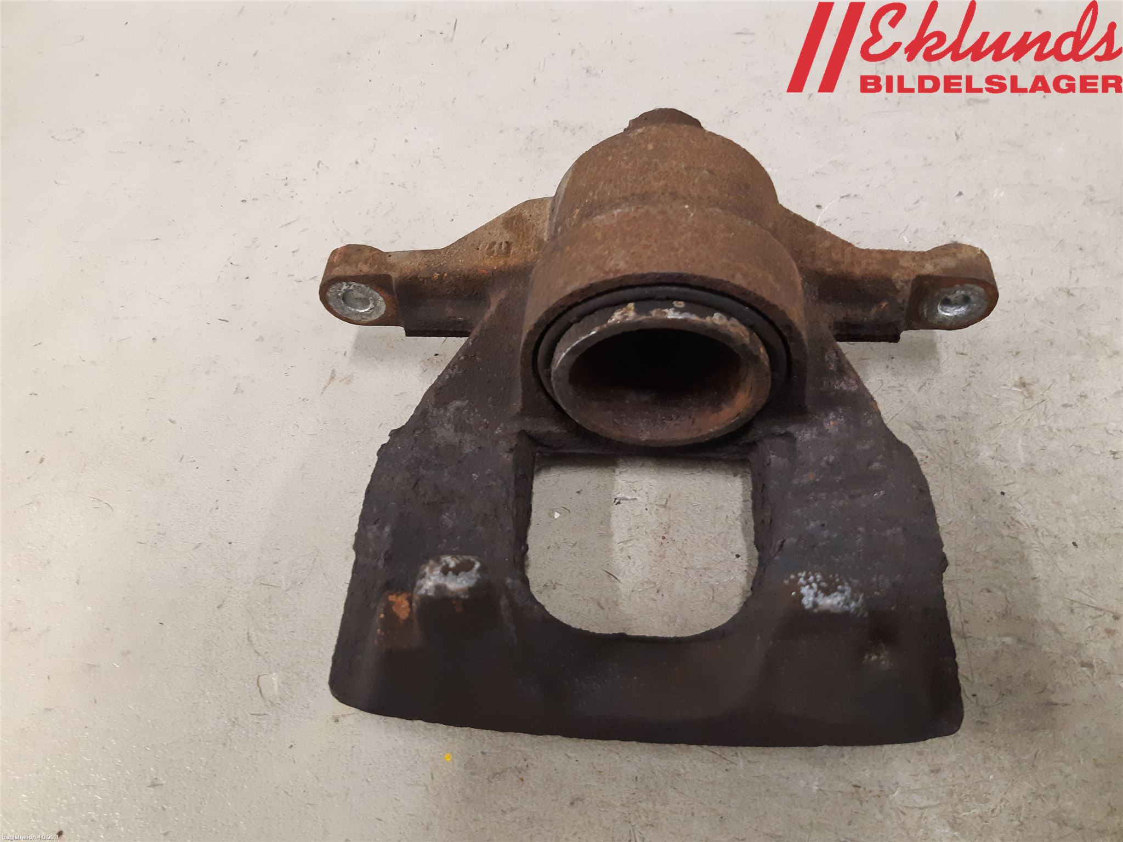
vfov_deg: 53.1
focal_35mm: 26
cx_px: 562
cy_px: 421
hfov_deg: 67.3
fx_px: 843
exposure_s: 1/50
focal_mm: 3.93
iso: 320
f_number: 1.7
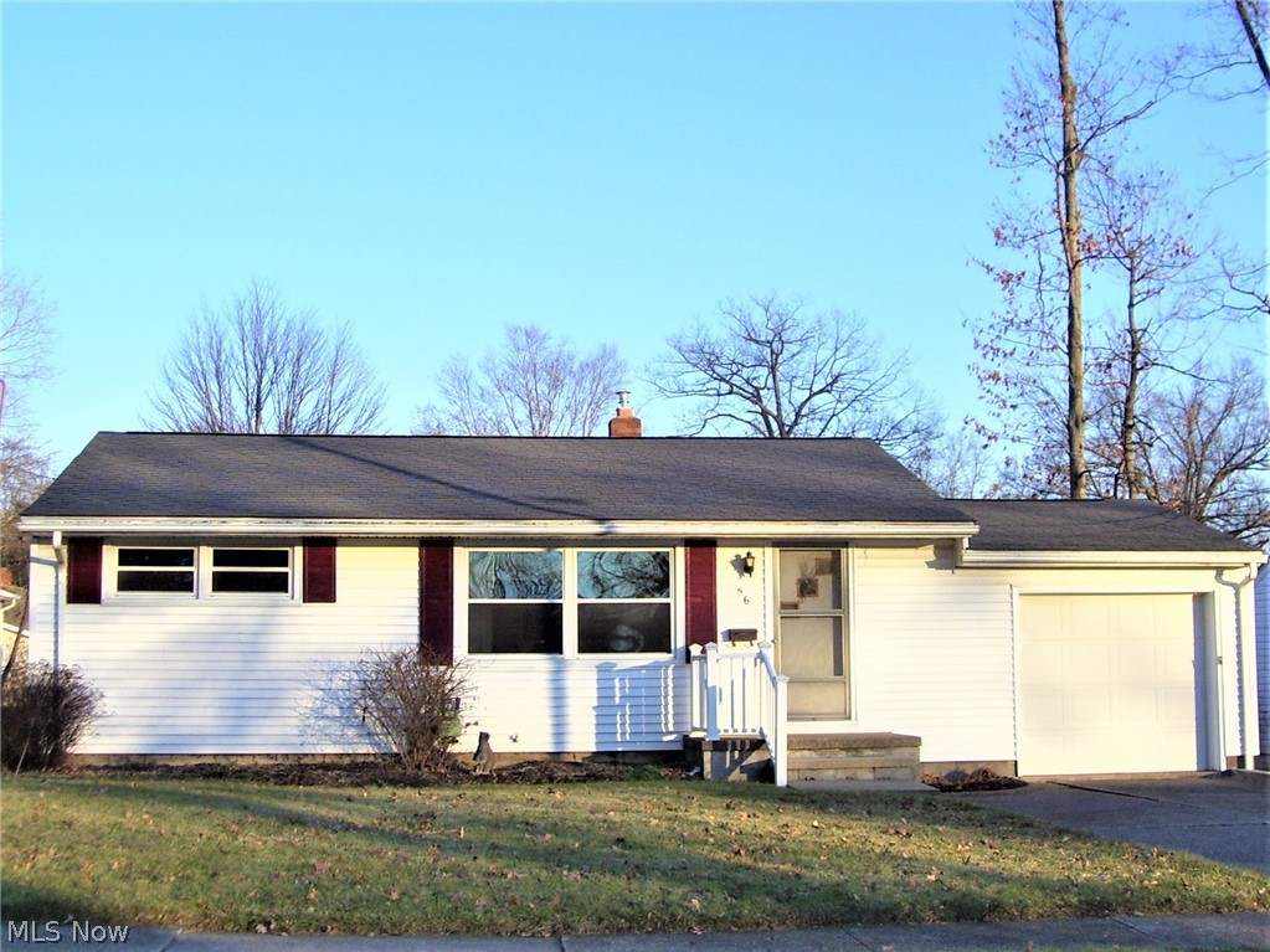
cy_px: 476
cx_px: 635
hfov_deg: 42.1
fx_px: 1651
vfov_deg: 32.2
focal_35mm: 45
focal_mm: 7.6
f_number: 3
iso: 80
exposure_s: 1/500
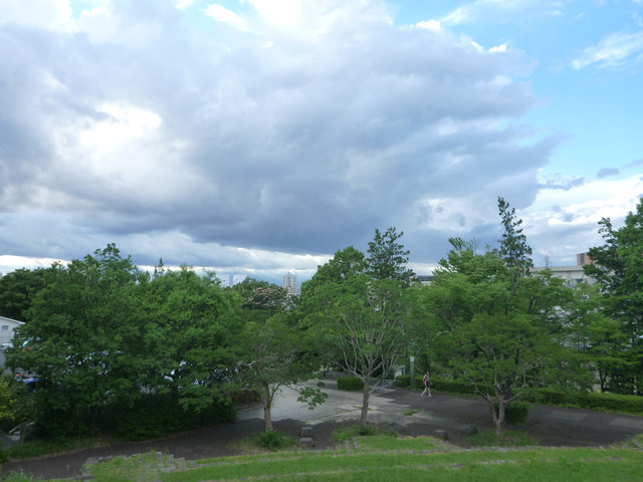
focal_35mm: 28
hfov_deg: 63.4
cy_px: 241
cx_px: 322
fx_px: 520
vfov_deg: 49.7
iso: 160
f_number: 3.3
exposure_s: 1/250
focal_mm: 4.9
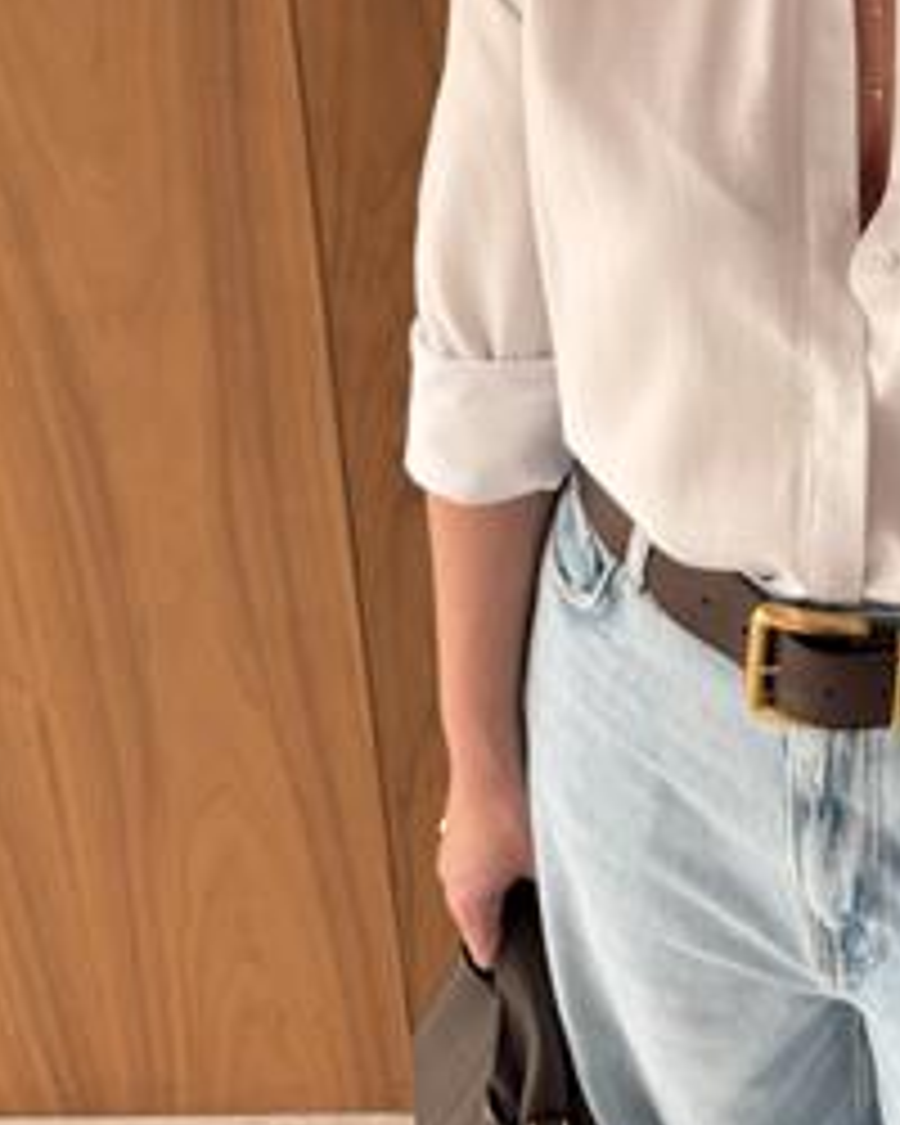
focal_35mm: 50
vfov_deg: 34.1
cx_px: 882
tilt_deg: -18.9
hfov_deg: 28.5
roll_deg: -0.8
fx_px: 1665
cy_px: 2
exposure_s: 1/121
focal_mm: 6.76
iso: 100
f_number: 1.78
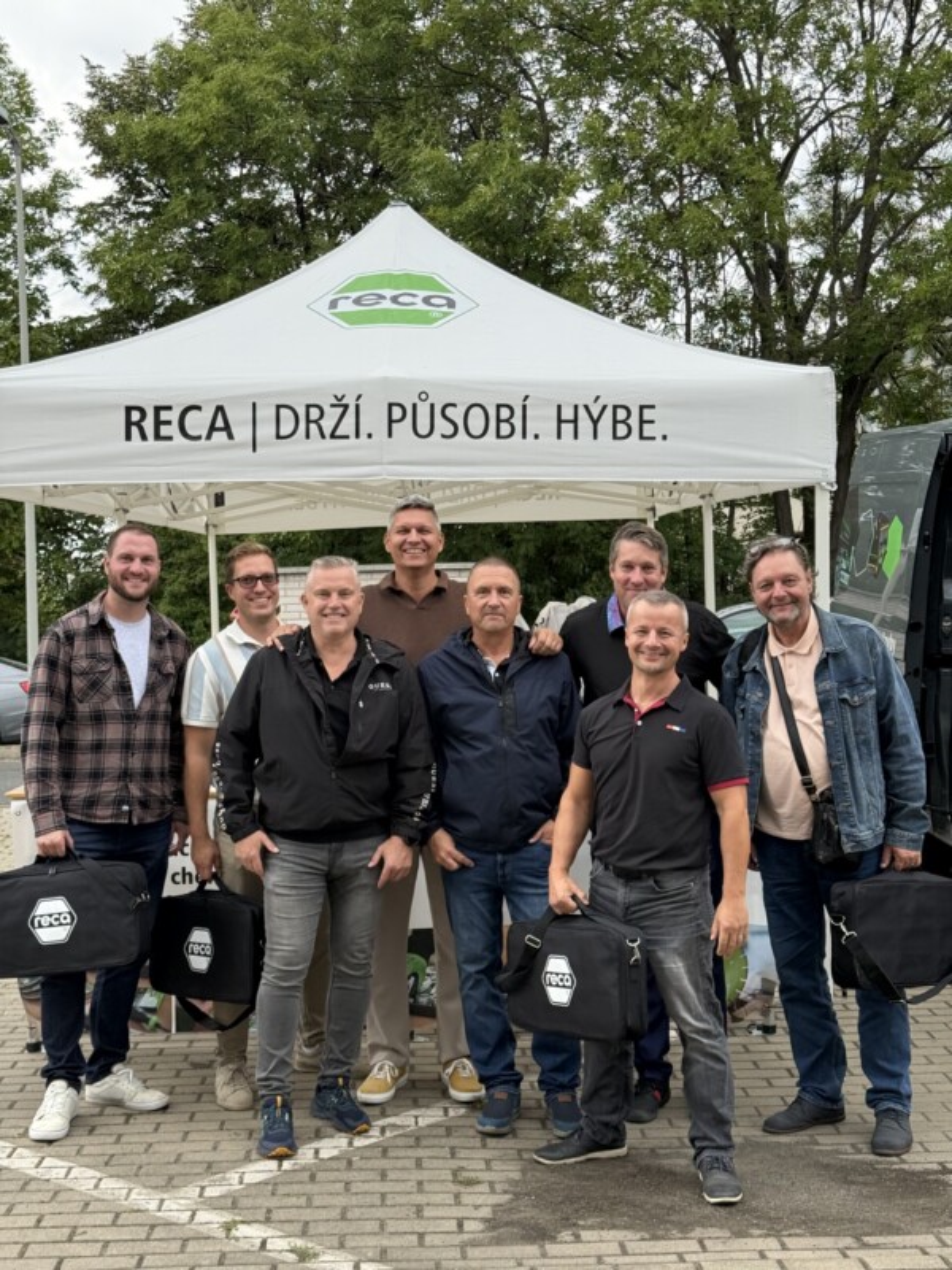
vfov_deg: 39.7
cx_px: 476
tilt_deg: +2.4
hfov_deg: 30.3
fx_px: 1760
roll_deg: +1.0
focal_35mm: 48
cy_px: 635
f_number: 1.78
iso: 80
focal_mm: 6.76
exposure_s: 1/370
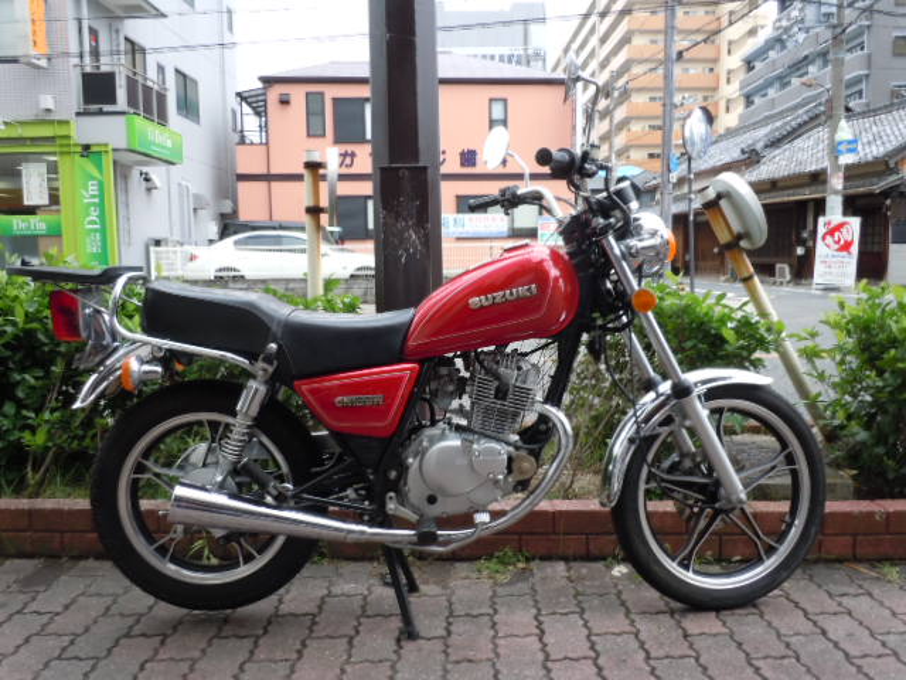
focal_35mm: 28
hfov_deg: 63.4
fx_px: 733
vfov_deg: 49.7
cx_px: 453
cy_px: 340
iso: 100
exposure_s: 1/80
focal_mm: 5
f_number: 3.7
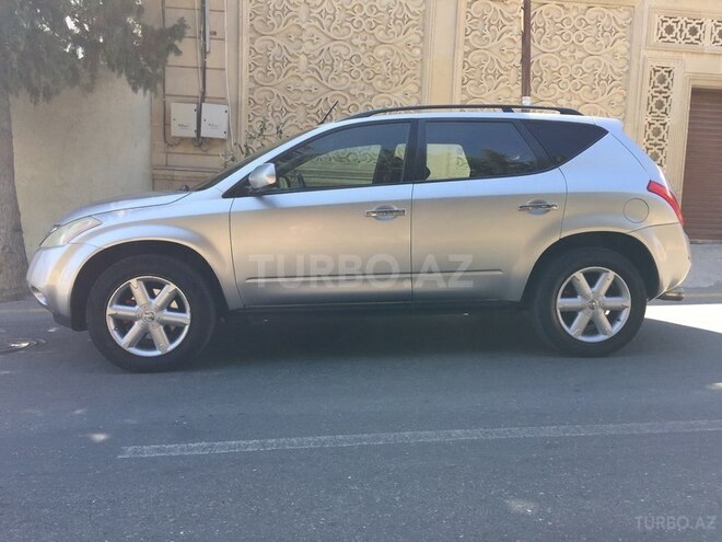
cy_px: 271
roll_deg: -3.5
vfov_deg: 48.2
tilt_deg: -7.2
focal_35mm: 29
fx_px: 605
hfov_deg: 61.7
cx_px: 361
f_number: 2.2
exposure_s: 1/316
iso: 32
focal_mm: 4.15
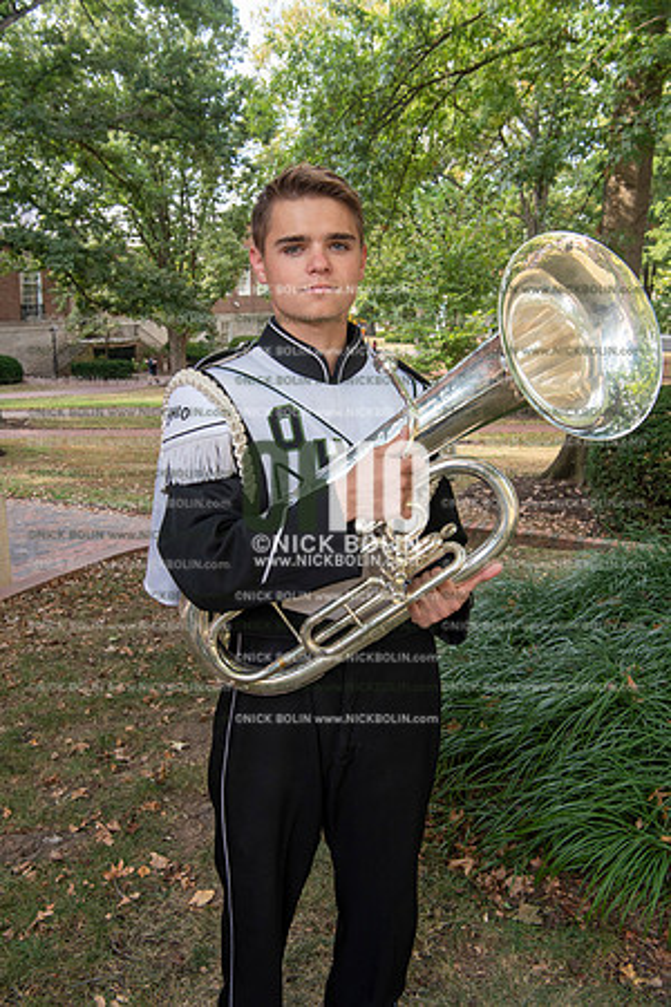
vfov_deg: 58.7
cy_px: 504
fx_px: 895
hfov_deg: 41.1
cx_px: 336
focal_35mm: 32
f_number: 8
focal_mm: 32
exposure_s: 1/100
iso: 500
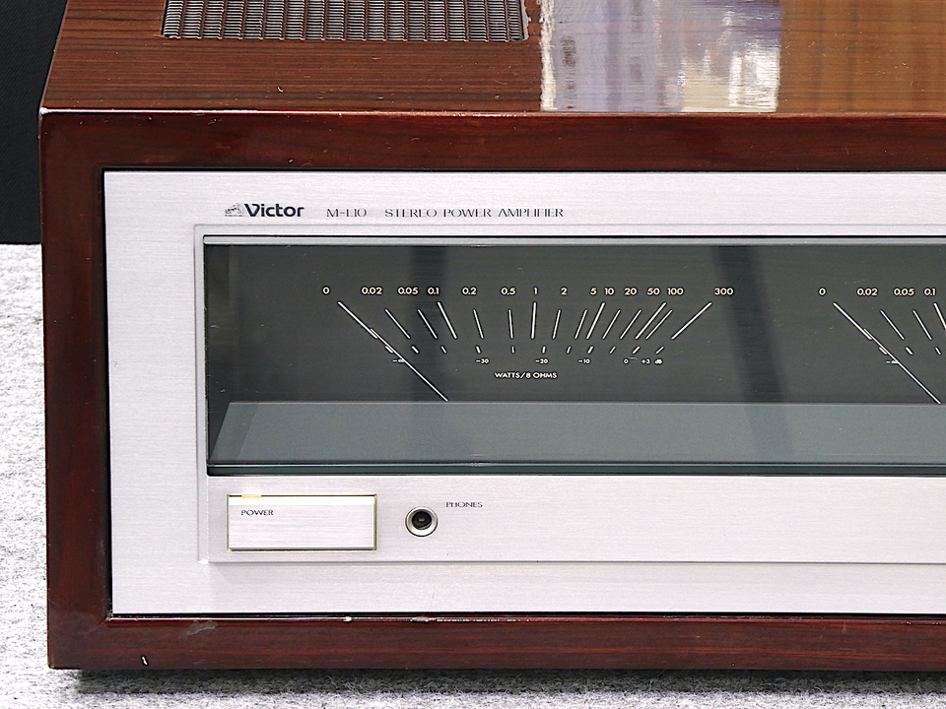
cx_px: 473
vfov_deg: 9.3
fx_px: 4373
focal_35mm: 160
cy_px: 354
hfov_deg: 12.3
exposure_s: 1/2
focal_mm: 28.7
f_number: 5.5
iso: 200
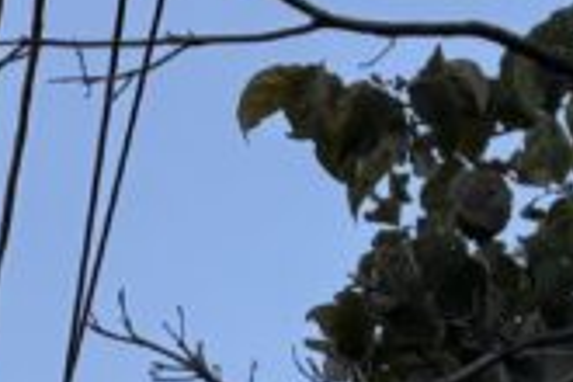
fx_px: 3342
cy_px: 861
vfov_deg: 6.3
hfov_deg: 8.5
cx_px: -1000
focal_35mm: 210
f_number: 1.6
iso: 50
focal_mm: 5.96
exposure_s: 1/612
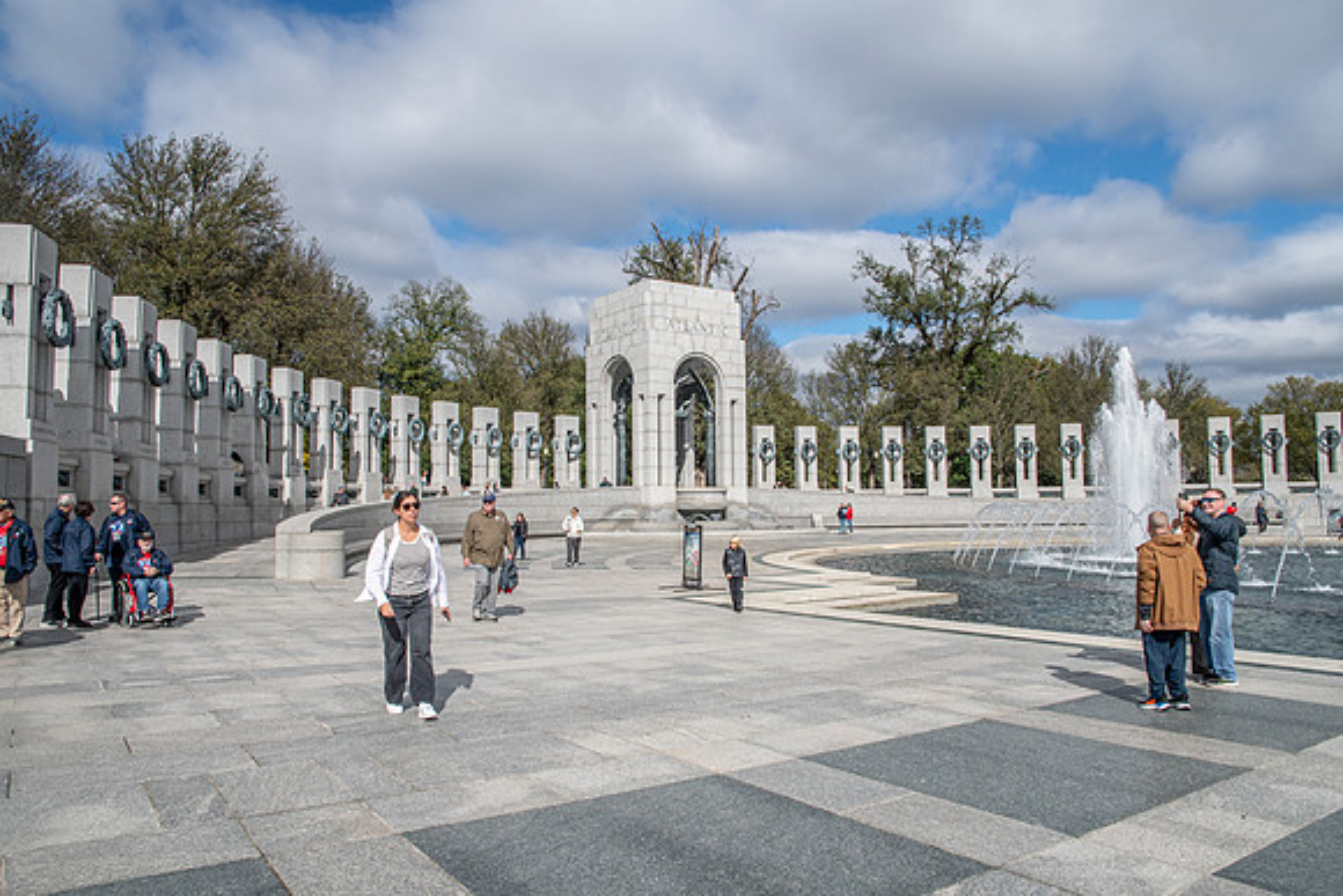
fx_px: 896
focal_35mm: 24
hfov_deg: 73.7
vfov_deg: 53.2
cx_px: 672
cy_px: 448
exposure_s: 1/2000
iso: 160
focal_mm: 16
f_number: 7.1
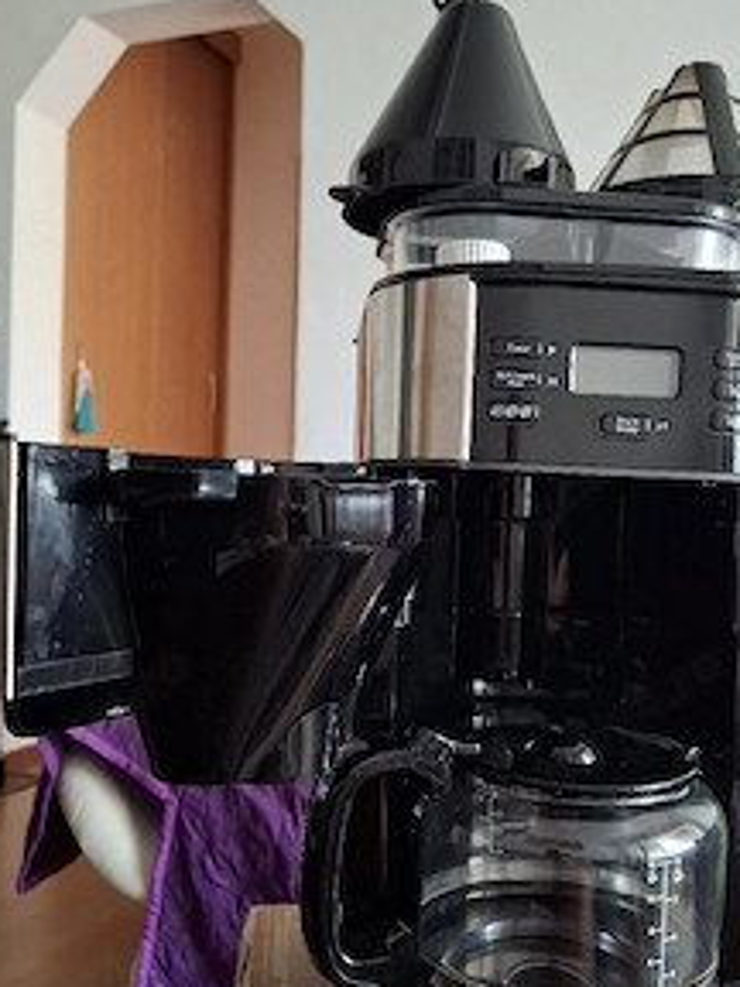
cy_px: 507
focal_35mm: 32
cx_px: 411
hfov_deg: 44.1
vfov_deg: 56.8
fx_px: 912
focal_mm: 5.54
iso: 400
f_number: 1.8
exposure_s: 1/25
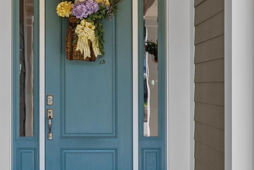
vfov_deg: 23.0
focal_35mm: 59
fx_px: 416
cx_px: 92
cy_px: 71
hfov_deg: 33.7
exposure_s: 1/80
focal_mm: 18
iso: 400
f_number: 9
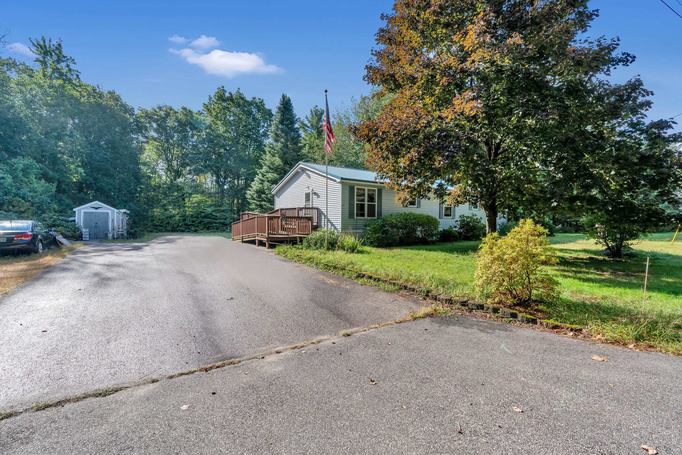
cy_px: 228
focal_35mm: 16
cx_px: 341
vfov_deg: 73.8
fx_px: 303
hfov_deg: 96.7
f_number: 8
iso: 800
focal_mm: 16
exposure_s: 1/1500
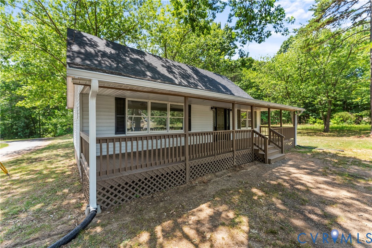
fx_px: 145
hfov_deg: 104.2
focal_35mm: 14
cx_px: 186
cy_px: 124
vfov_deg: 81.2
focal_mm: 14
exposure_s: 1/60
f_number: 4.5
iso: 80
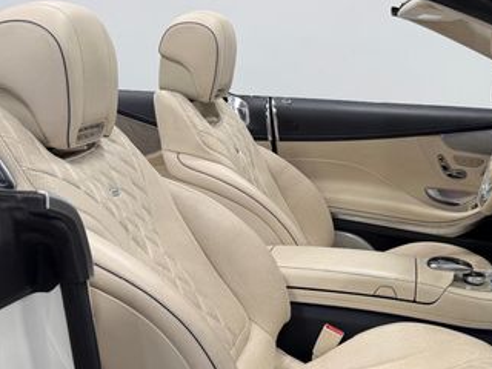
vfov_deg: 29.6
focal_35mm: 48
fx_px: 682
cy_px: 295
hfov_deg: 37.7
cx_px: 417
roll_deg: -0.5
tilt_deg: -20.8
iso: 64
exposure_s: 1/238
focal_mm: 6.76
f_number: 1.78
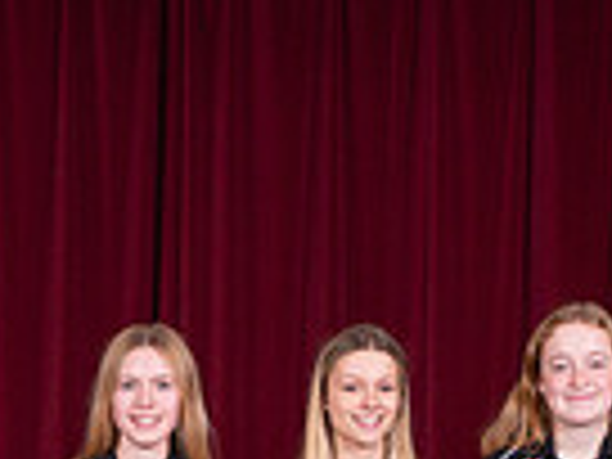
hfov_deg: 11.4
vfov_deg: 8.4
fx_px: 3041
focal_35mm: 172
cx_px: 58
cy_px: 720
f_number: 9
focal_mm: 42
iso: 800
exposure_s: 1/50
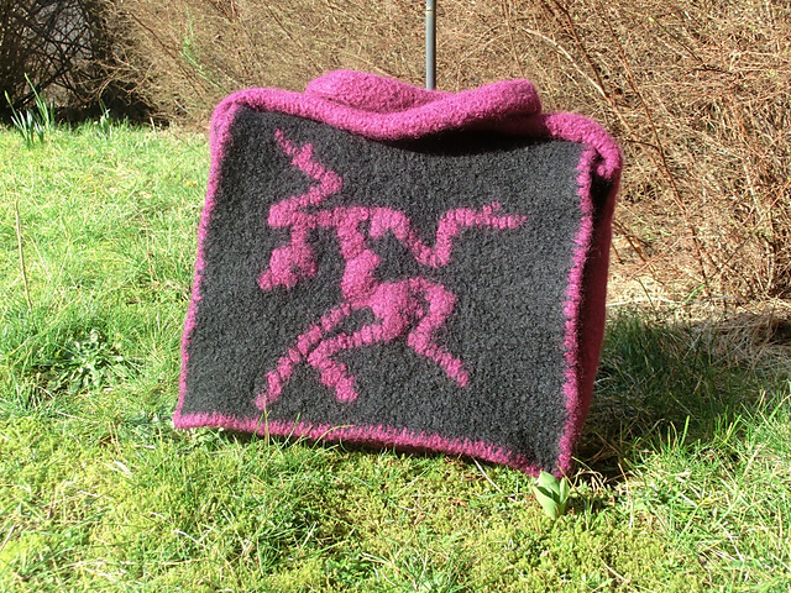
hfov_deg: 42.9
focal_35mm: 44
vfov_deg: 32.9
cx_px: 396
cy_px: 296
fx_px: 1005
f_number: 4.2
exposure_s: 1/200
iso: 100
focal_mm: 7.87
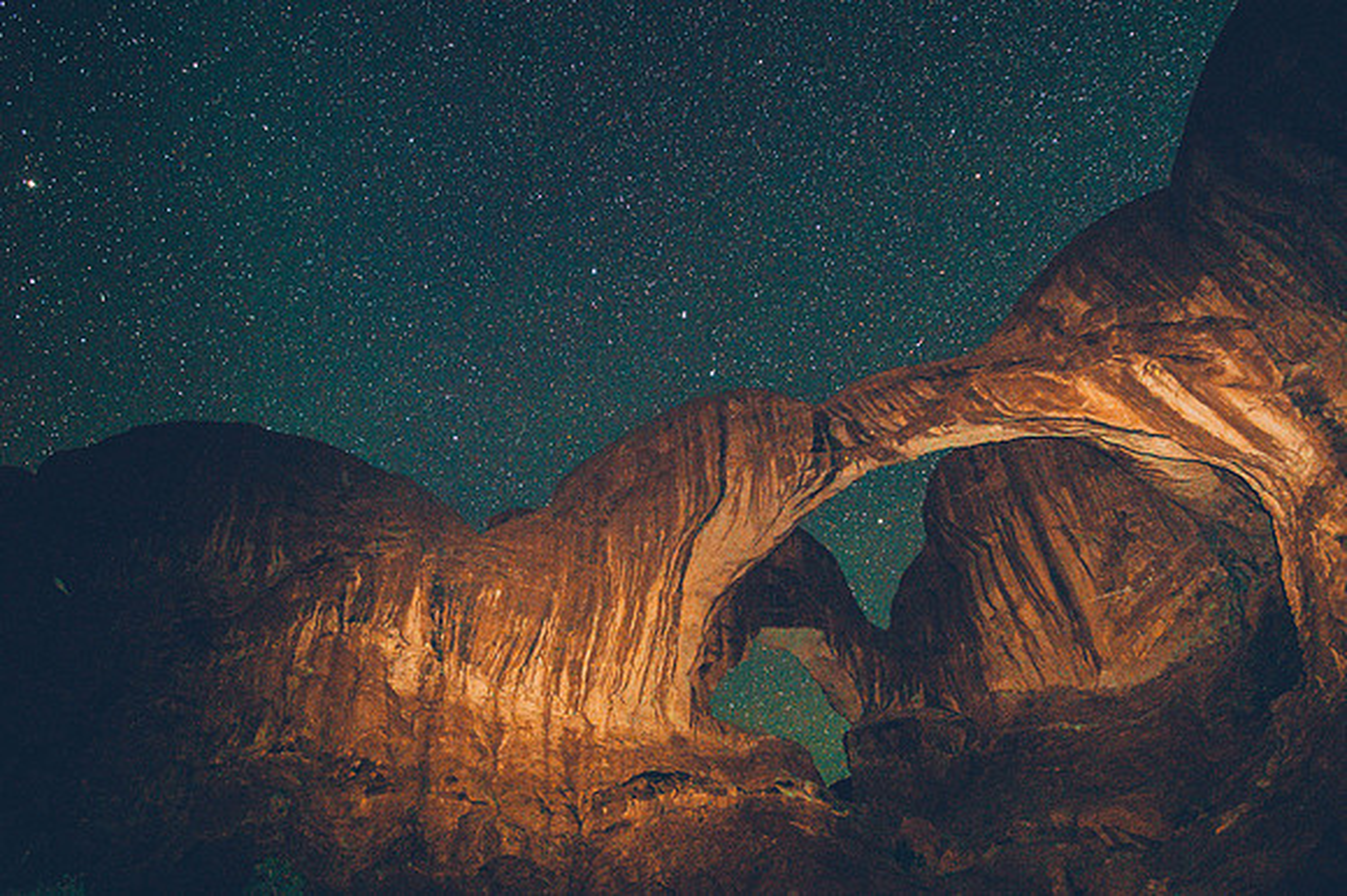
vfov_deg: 57.7
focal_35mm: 22
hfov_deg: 79.1
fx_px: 813
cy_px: 448
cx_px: 732
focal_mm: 20
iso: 6400
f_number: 2.8
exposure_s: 20
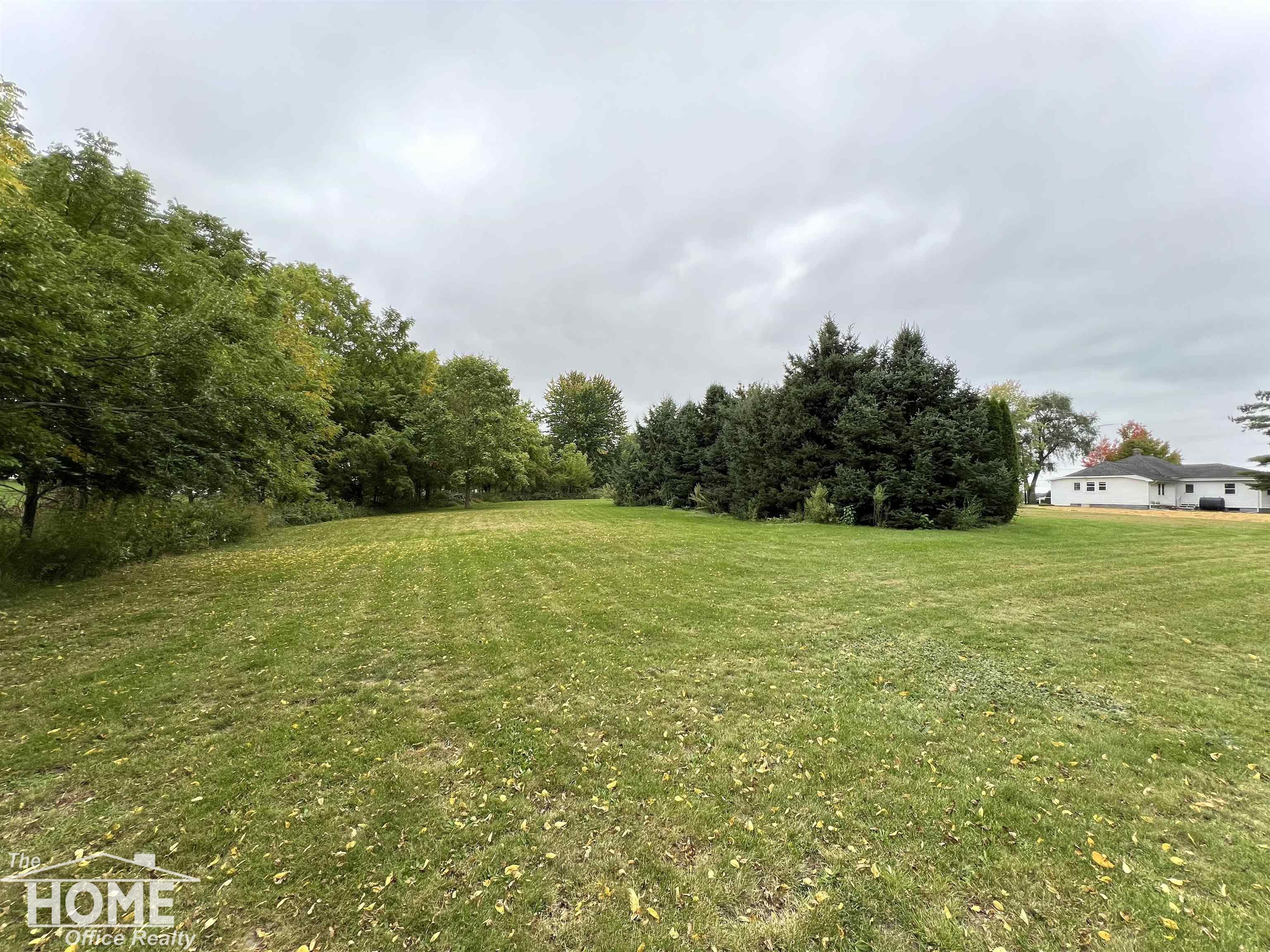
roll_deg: -1.6
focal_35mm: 13
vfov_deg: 89.9
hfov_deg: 106.2
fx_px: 477
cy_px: 476
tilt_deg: +1.3
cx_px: 635
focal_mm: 1.57
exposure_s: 1/298
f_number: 1.8
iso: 32
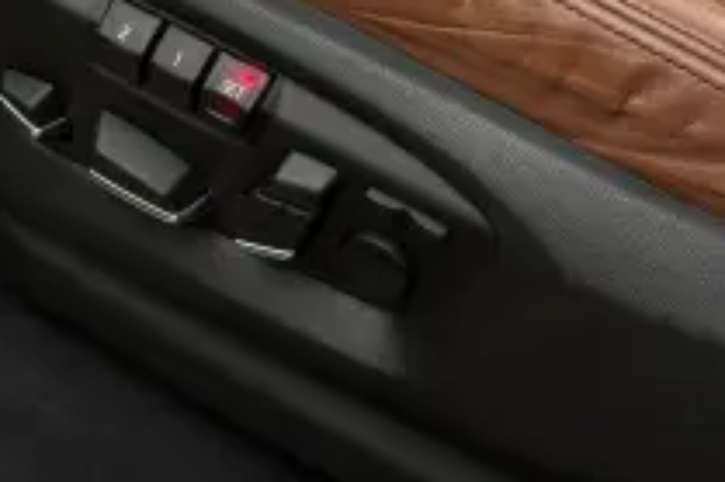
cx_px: 225
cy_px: 128
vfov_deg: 15.8
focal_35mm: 86
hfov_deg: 23.5
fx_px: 1731
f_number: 1.78
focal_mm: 6.76
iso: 100
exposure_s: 1/875
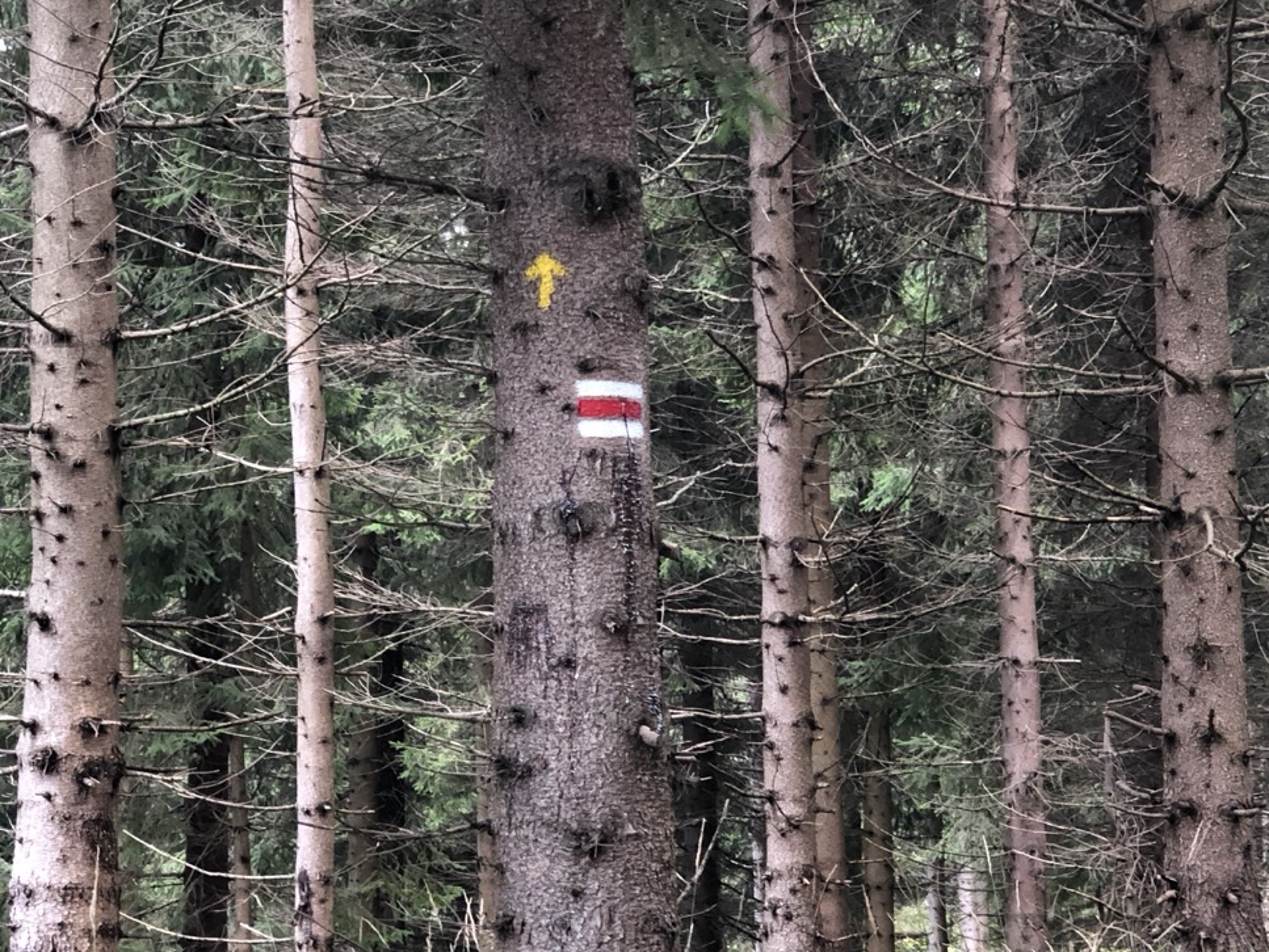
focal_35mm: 86
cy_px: 589
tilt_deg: +5.4
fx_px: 3154
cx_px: 644
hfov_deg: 22.7
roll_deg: +1.5
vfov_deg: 17.2
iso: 100
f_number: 2.4
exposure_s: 1/60
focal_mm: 6
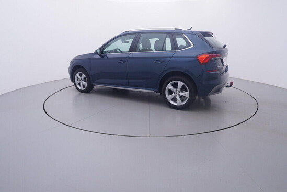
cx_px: 144
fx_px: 180
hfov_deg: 77.3
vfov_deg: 56.2
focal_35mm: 22
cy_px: 96
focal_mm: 15
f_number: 5
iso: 200
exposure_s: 1/80
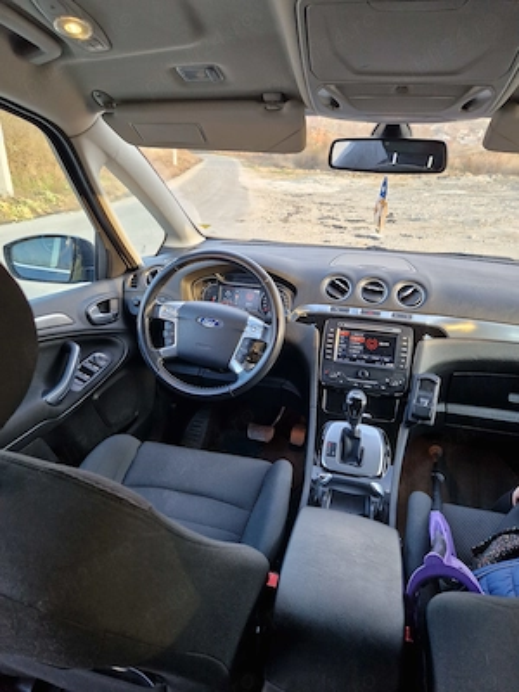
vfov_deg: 73.9
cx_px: 260
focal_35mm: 23
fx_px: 460
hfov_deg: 58.9
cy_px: 346
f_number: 1.8
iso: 125
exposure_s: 1/180
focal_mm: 5.4
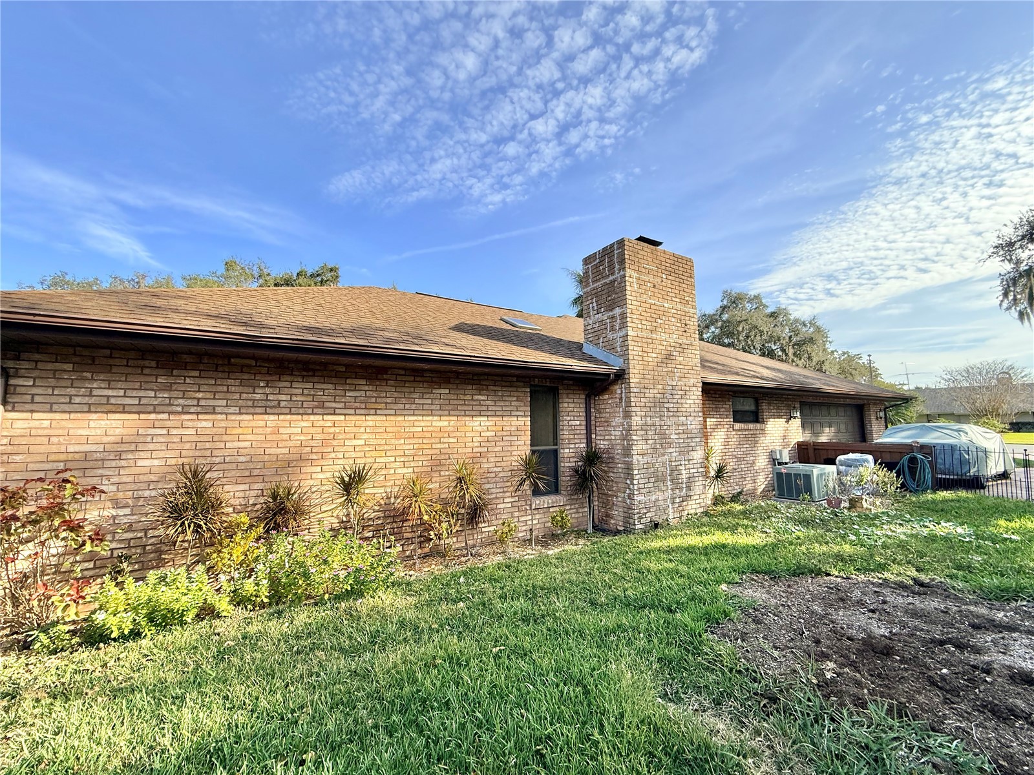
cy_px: 388
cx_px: 517
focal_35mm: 14
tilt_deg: +5.7
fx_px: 418
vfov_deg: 85.7
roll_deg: +0.4
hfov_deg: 102.1
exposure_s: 1/779
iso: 50
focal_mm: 2.22
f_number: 2.2
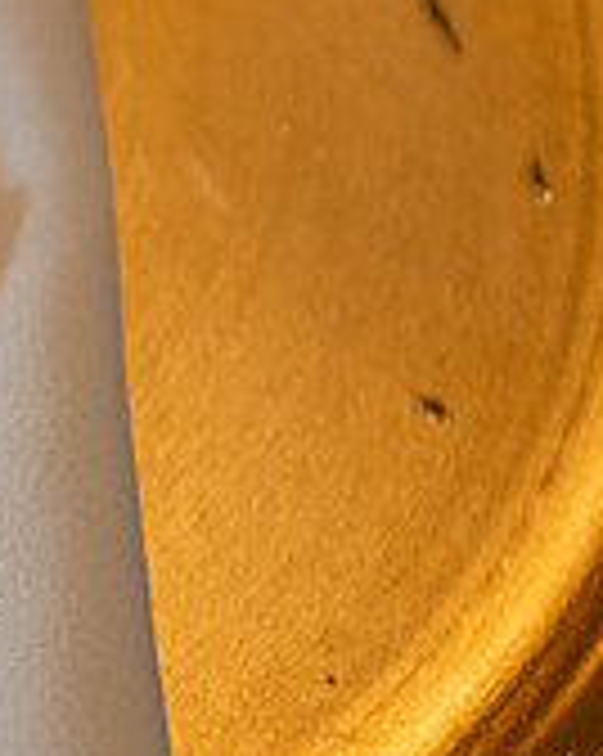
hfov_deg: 9.0
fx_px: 3620
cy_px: 317
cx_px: -558
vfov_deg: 11.9
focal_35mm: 162
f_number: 2.8
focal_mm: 50
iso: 160
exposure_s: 1/100
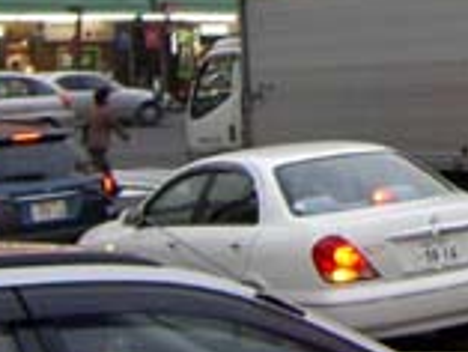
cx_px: 537
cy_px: -91
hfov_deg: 14.4
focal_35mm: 133
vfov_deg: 10.9
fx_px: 1800
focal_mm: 6.2
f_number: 2.7
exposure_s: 1/50
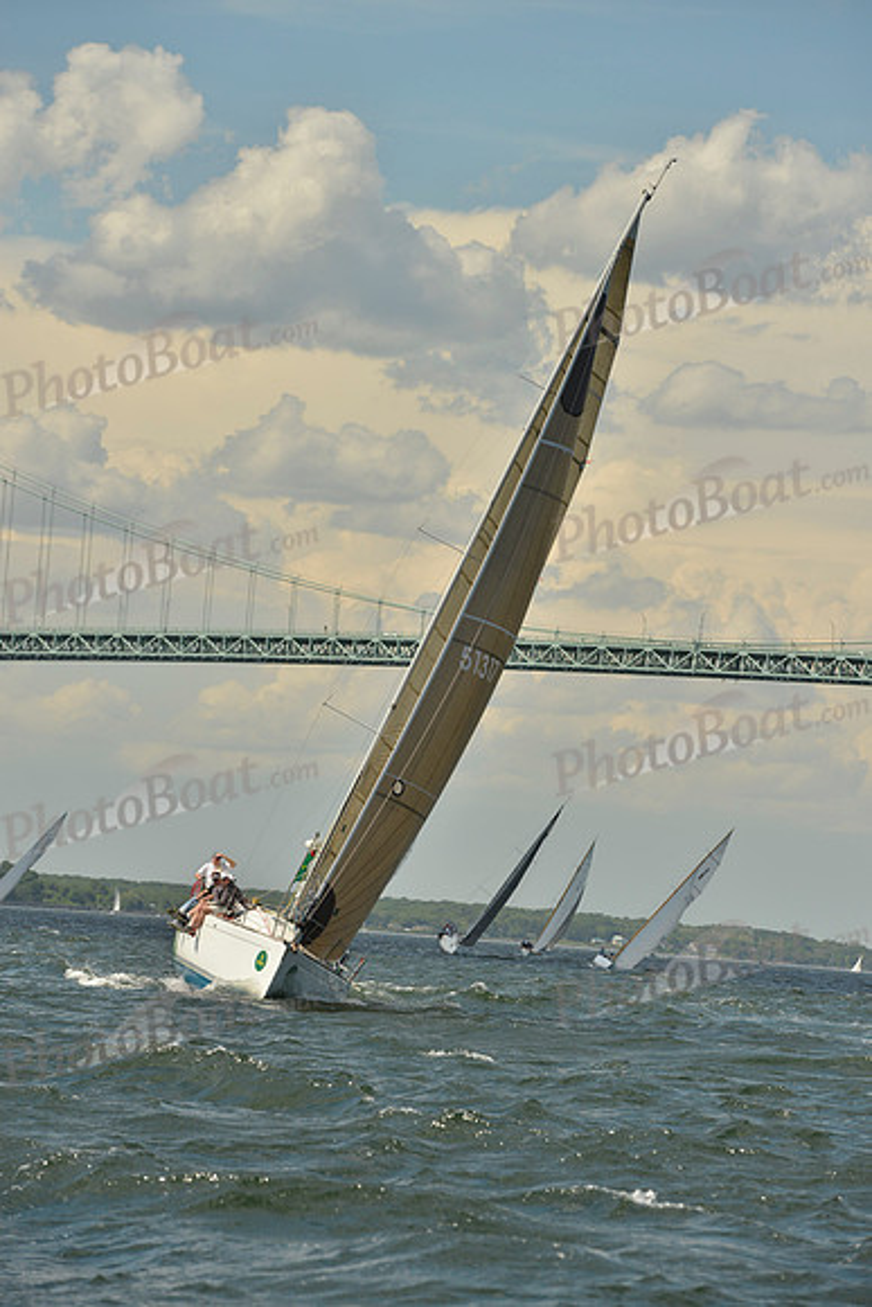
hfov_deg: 9.2
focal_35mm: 150
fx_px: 5446
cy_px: 654
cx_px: 436
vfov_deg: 13.7
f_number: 9
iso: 280
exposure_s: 1/1600
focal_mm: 150
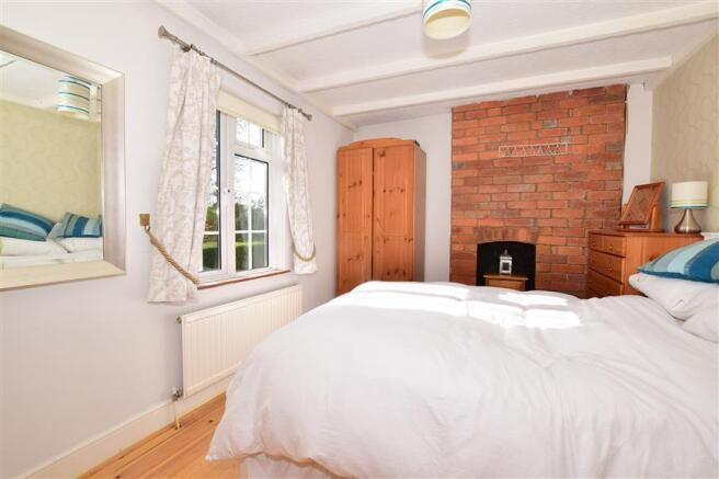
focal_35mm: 15
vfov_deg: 77.3
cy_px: 240
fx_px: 299
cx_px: 360
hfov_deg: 100.4
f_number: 13
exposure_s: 1/200
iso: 400
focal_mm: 10
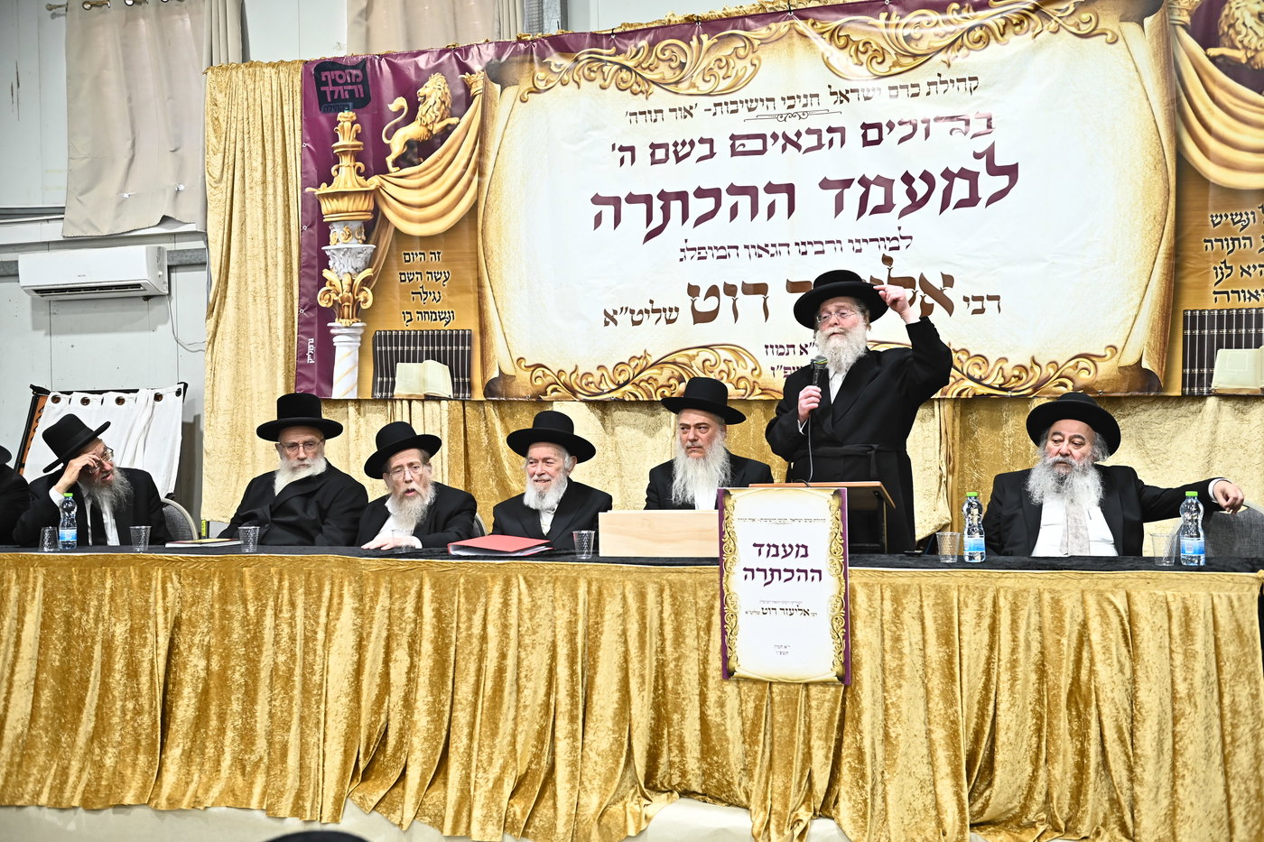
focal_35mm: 36
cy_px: 421
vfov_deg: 36.9
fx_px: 1264
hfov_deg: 53.1
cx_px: 632
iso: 1600
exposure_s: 1/200
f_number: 3.5
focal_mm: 36
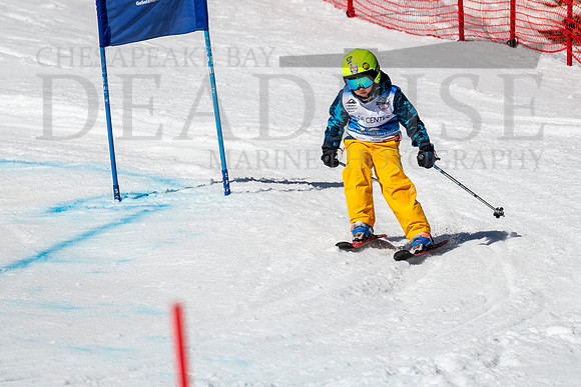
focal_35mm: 843
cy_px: 158
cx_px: 338
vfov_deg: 1.6
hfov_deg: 2.4
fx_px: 13610
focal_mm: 400
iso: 200
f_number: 8
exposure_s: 1/2000
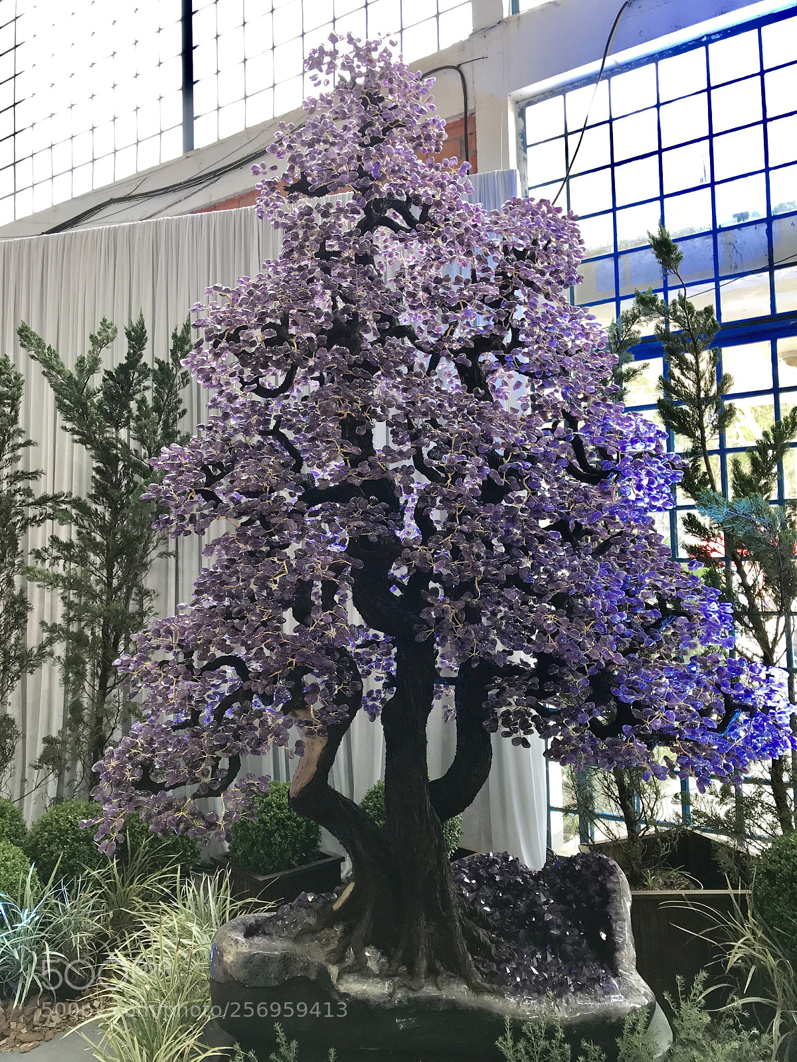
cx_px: 398
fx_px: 860
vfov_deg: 63.4
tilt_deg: +3.1
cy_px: 531
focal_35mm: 28
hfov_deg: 49.7
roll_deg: +1.3
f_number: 1.8
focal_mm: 3.99
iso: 25
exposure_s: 1/60
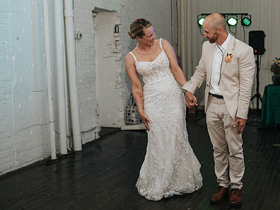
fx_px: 404
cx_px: 184
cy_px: 88
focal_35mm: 50
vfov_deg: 29.1
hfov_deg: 37.8
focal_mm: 35
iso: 1000
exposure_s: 1/200
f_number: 2.8
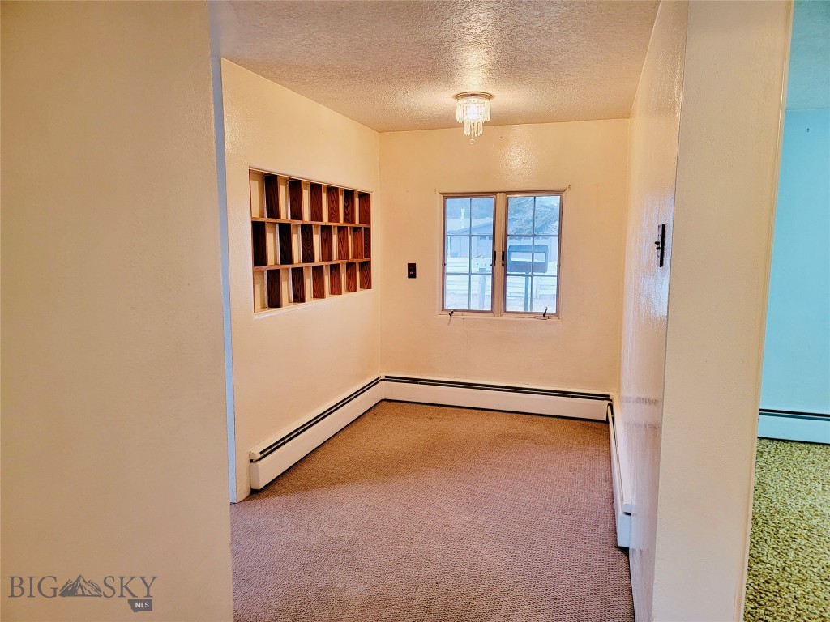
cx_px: 415
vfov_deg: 56.8
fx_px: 575
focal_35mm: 24
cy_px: 311
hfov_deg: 71.6
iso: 200
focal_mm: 6.7
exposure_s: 1/40
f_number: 1.8
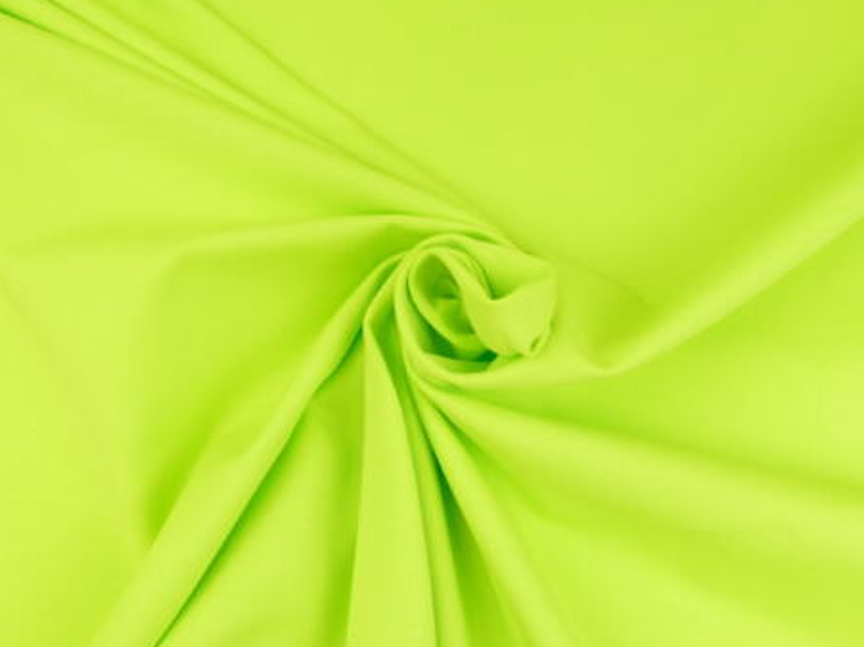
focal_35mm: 41
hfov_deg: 45.8
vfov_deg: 35.1
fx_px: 1023
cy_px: 326
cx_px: 412
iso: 1000
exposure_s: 1/80
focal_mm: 13.43
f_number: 8
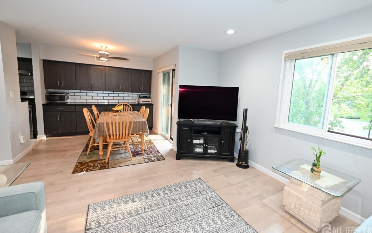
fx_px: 162
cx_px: 192
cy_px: 112
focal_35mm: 16
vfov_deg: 71.2
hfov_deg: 97.8
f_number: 4
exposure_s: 1/60
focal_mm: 15
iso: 720
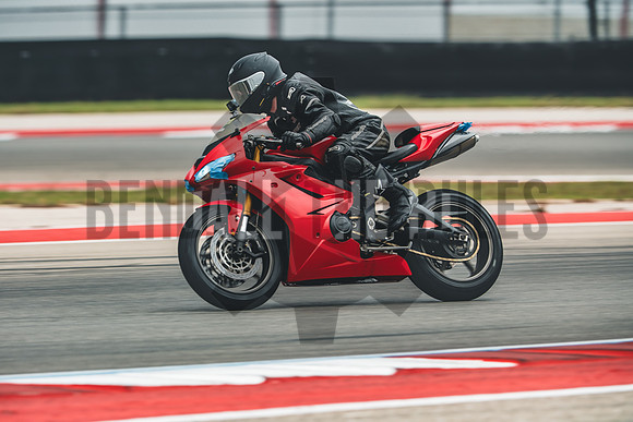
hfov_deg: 4.9
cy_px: 211
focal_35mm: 420
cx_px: 316
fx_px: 7386
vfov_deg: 3.3
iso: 160
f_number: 4
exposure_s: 1/320
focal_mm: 280
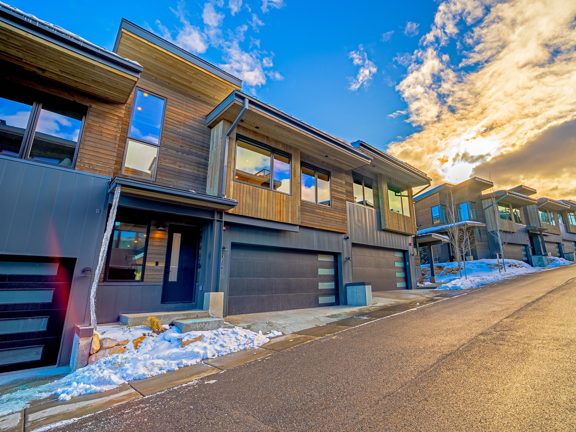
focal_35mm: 16
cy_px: 218
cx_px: 338
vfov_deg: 78.1
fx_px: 266
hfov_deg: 93.6
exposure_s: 1/640
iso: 125
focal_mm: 14
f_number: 13
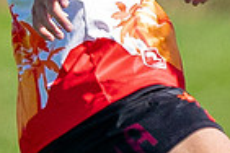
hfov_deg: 0.8
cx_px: 567
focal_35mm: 2605
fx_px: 16642
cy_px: 50
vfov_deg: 0.5
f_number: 2.8
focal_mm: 200
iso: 400
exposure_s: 1/5000
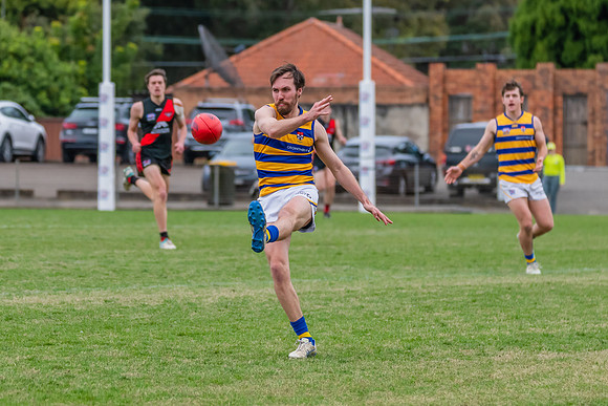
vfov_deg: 3.6
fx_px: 6465
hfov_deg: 5.4
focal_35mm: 383
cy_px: 191
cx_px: 271
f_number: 5.3
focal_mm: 240
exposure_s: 1/1600
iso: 1250
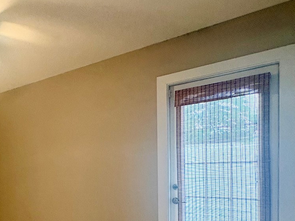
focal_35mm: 30
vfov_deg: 44.5
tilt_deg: -0.9
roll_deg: +2.6
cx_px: 28
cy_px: 177
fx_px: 256
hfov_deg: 52.5
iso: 500
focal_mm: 2.22
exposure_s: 1/60
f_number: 2.2
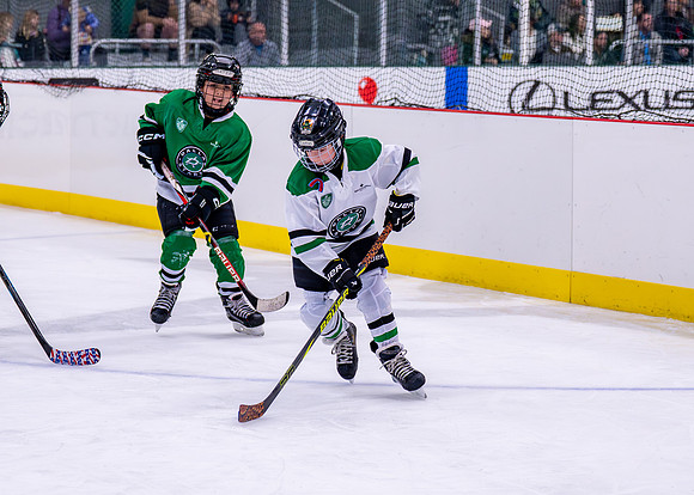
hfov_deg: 14.8
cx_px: 337
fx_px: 2665
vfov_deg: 10.6
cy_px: 175
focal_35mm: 135
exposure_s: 1/1250
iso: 2500
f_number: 2.8
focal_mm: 70
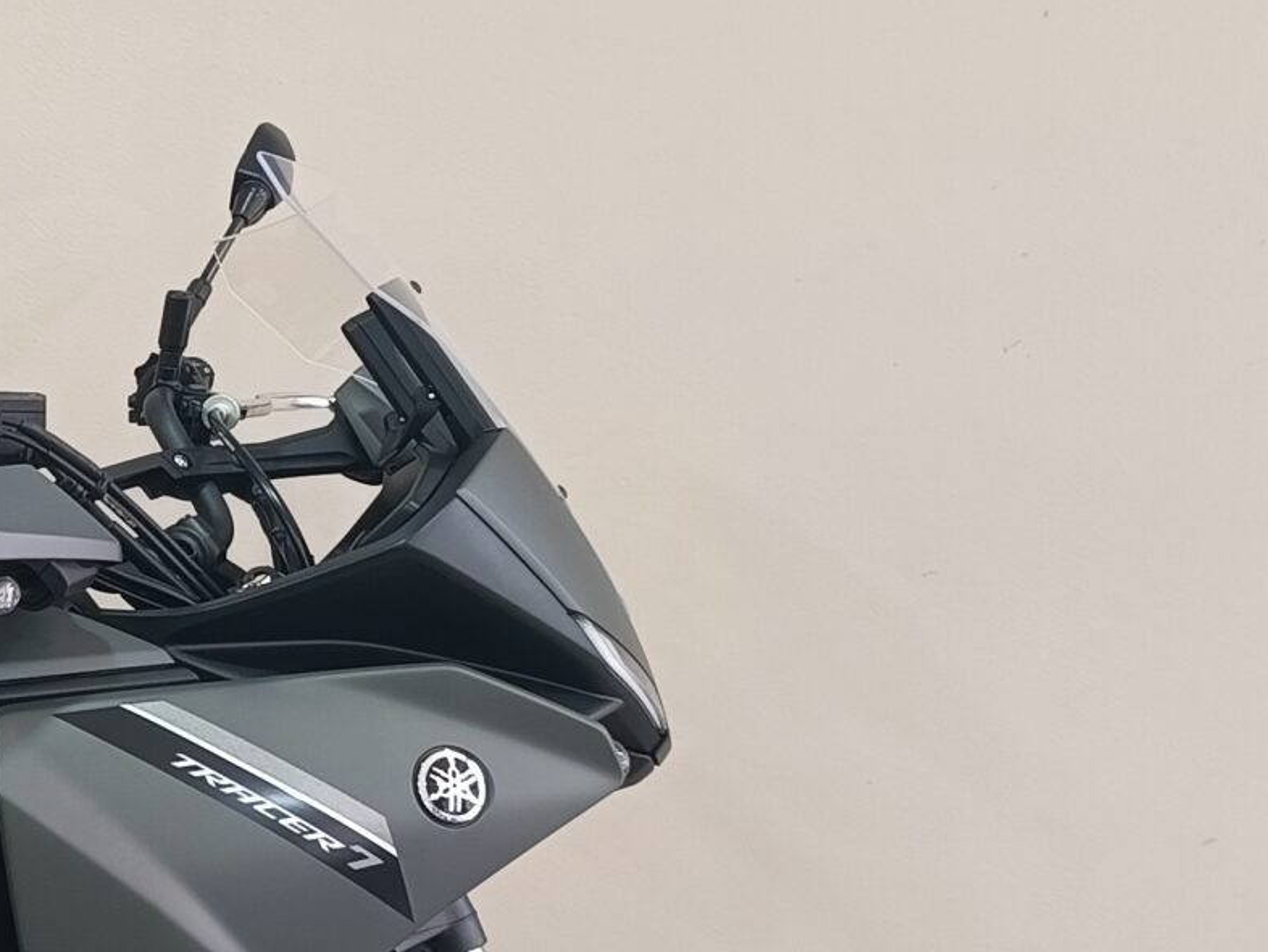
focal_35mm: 75
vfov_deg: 19.6
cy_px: 649
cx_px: -498
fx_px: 2748
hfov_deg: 22.5
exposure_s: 1/33.3
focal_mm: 6.06
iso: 1250
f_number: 1.69
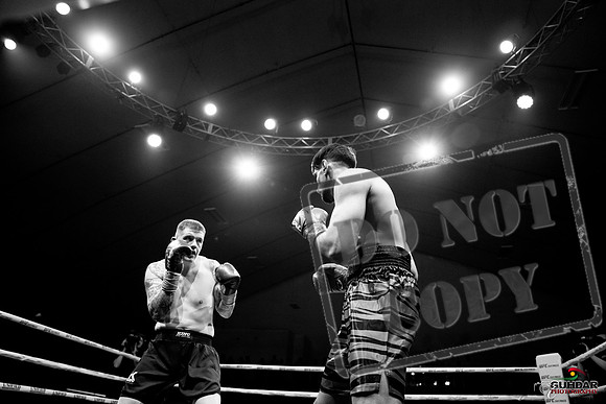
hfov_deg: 73.7
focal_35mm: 24
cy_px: 202
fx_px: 404
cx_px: 303
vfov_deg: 53.2
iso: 5000
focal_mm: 24
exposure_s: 1/1000
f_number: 2.8
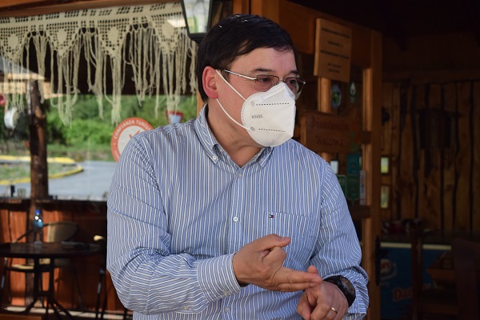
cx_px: 240
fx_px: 800
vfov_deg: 22.6
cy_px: 160
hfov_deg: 33.4
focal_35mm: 60
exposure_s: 1/160
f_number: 6.3
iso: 400
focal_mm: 40
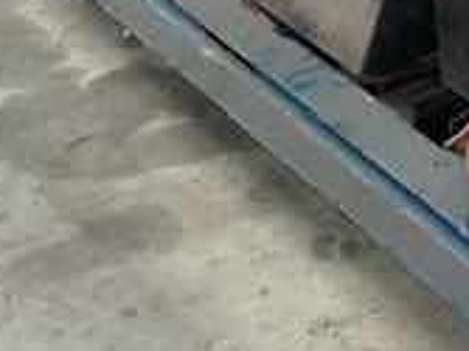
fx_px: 1503
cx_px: 722
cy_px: 3
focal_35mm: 111
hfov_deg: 16.1
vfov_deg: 13.2
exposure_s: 1/50
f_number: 1.8
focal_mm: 3
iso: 64
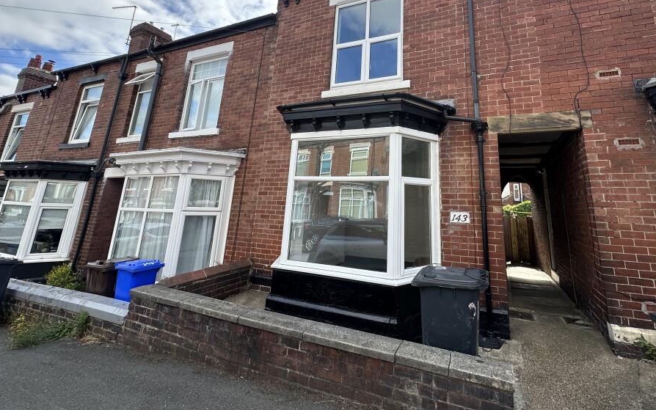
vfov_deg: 66.1
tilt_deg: +14.4
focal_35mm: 17
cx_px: 371
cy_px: 135
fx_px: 304
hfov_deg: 93.8
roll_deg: -1.7
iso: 40
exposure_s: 1/475
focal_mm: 2.22
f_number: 2.2
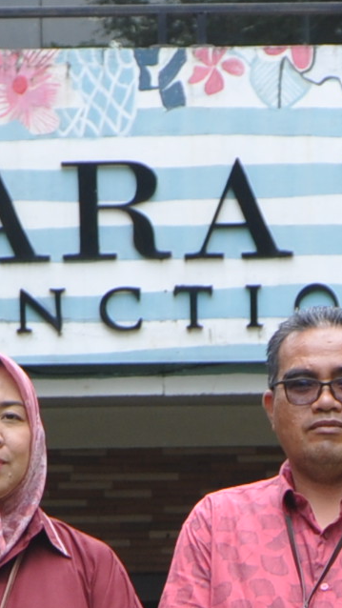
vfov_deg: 11.0
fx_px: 3062
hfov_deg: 6.4
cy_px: 836
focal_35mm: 190
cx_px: 295
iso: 200
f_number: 5.6
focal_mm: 24
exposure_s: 1/125
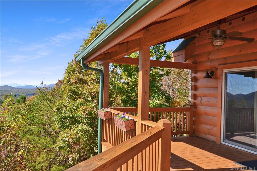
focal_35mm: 30
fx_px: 214
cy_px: 86
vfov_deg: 43.6
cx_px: 128
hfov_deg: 61.9
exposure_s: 1/200
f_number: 8
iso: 100
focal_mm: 20
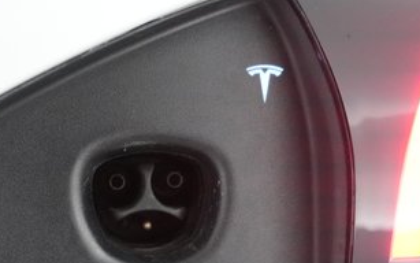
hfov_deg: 39.0
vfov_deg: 24.9
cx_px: 134
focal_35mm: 51
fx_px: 584
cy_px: 214
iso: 10000
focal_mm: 24
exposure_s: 1/200
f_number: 4.5
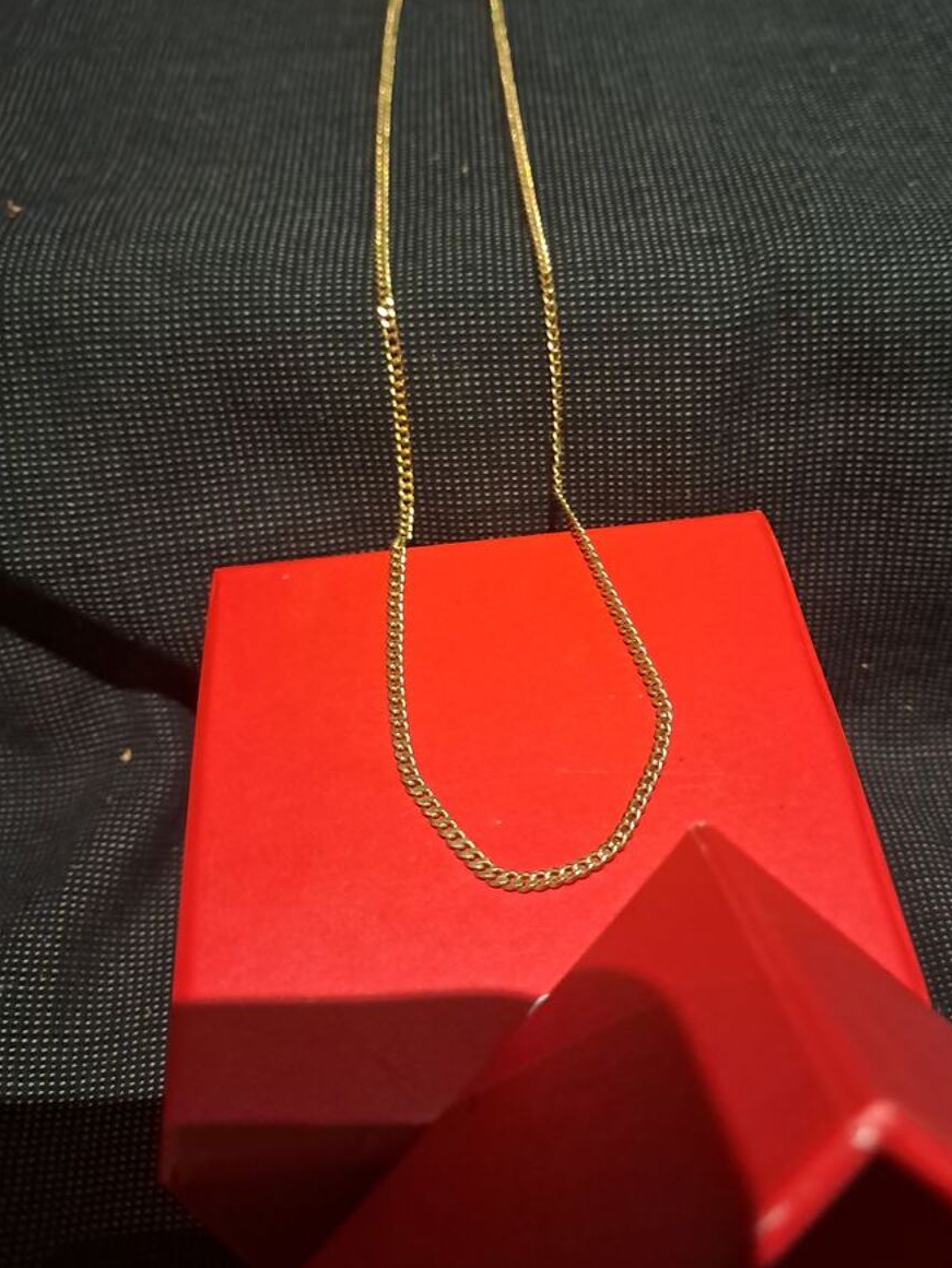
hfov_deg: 45.3
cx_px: 541
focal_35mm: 31
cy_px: 555
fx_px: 1137
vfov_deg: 58.2
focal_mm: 4
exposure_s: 1/25
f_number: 1.8
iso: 800
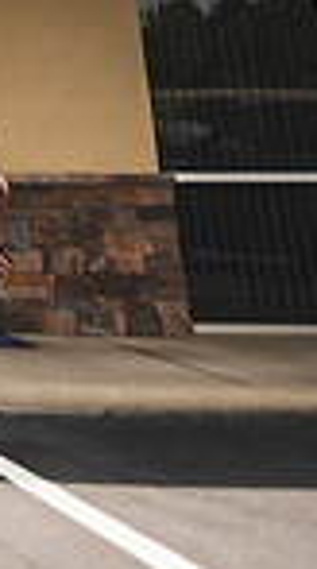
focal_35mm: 77
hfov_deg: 9.5
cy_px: -91
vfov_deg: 25.2
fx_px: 1158
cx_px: -774
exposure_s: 1/1000
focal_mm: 18
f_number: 2.8
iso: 100
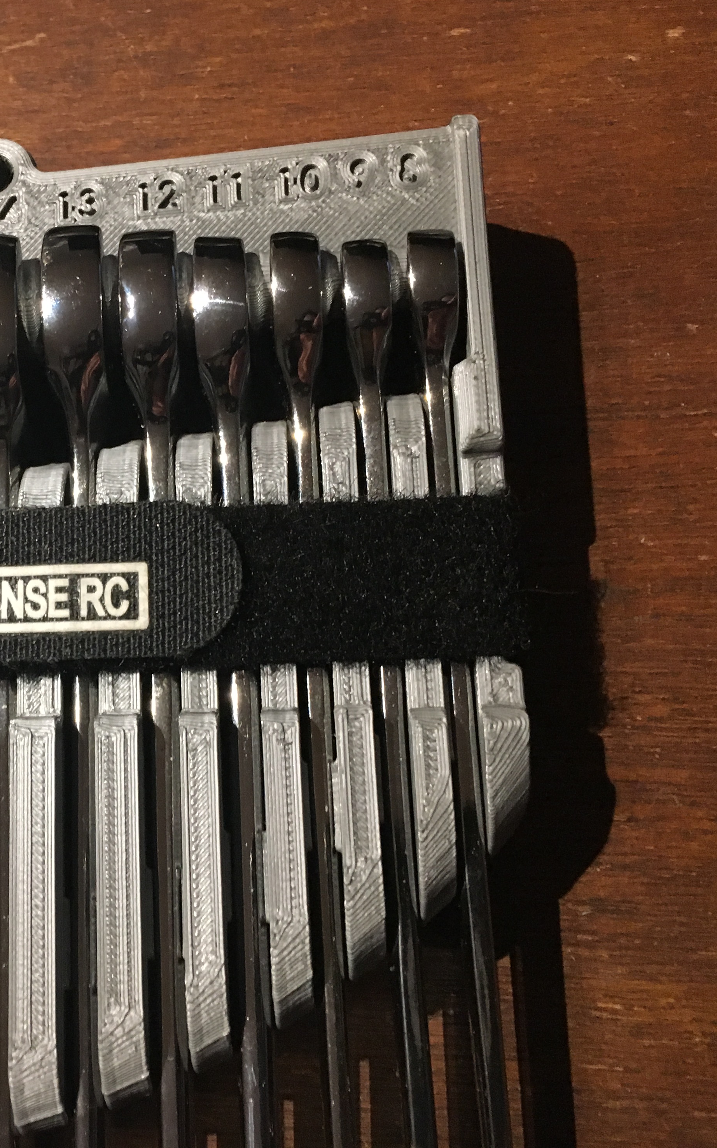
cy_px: 562
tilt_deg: -69.0
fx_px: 1313
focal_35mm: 42
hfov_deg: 29.2
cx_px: 59
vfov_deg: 47.2
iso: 200
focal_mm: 4.15
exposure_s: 1/30
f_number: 2.2
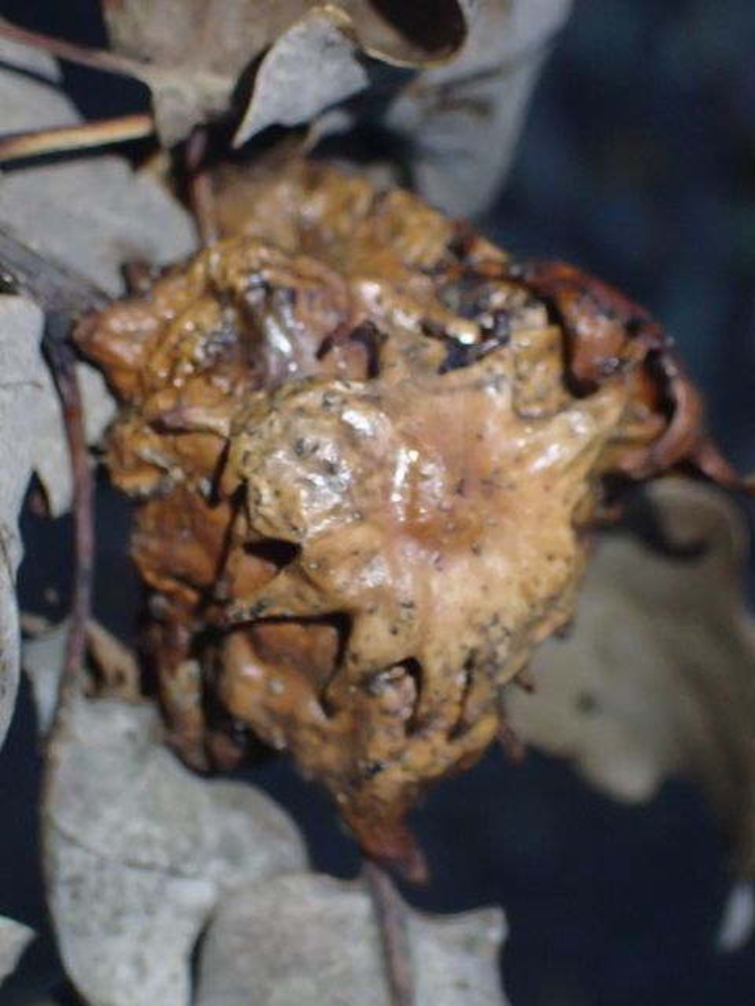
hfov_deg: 18.4
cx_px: 378
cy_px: 503
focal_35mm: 80
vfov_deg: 24.4
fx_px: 2326
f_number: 4.4
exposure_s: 1/50
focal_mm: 14.41
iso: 1600
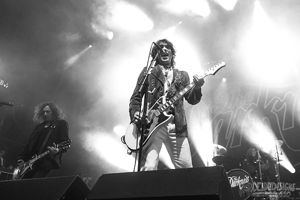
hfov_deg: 59.2
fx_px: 259
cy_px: 90
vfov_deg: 42.3
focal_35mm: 31
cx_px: 194
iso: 2500
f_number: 3.2
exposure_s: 1/250
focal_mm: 24
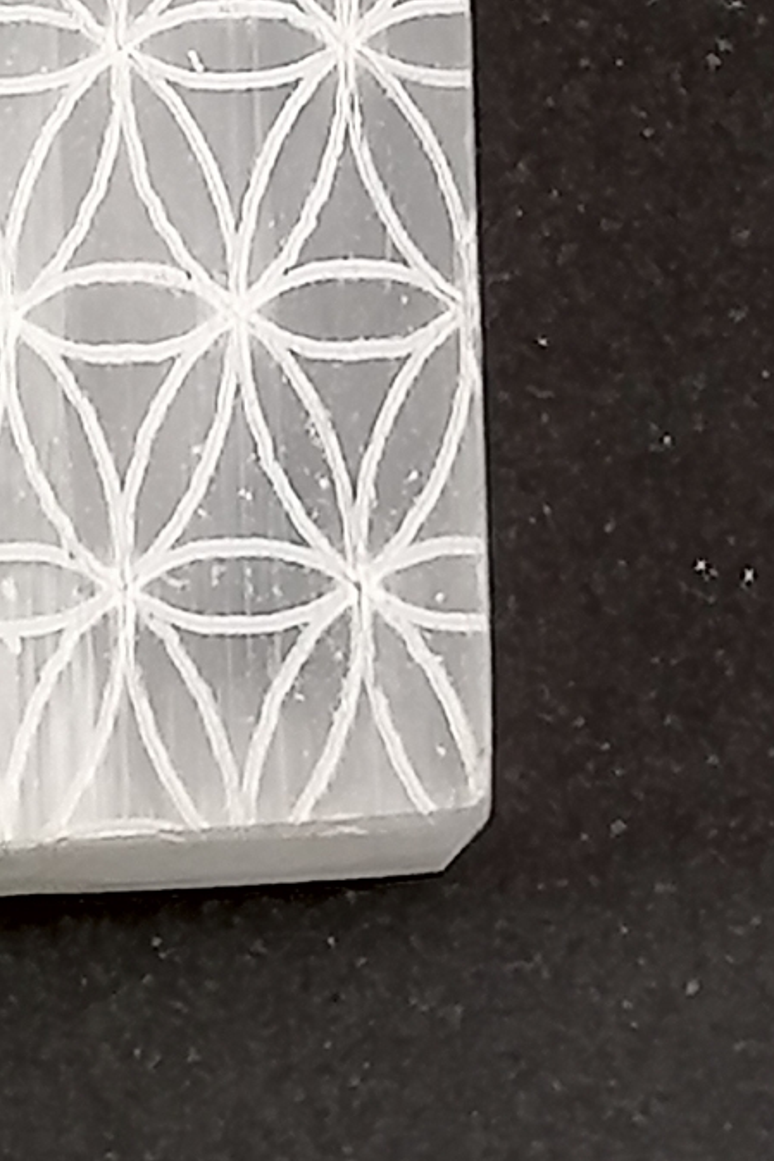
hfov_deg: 5.4
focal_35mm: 252
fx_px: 8131
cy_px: -860
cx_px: 45
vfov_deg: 7.9
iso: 80
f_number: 1.8
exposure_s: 1/120
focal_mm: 4.75
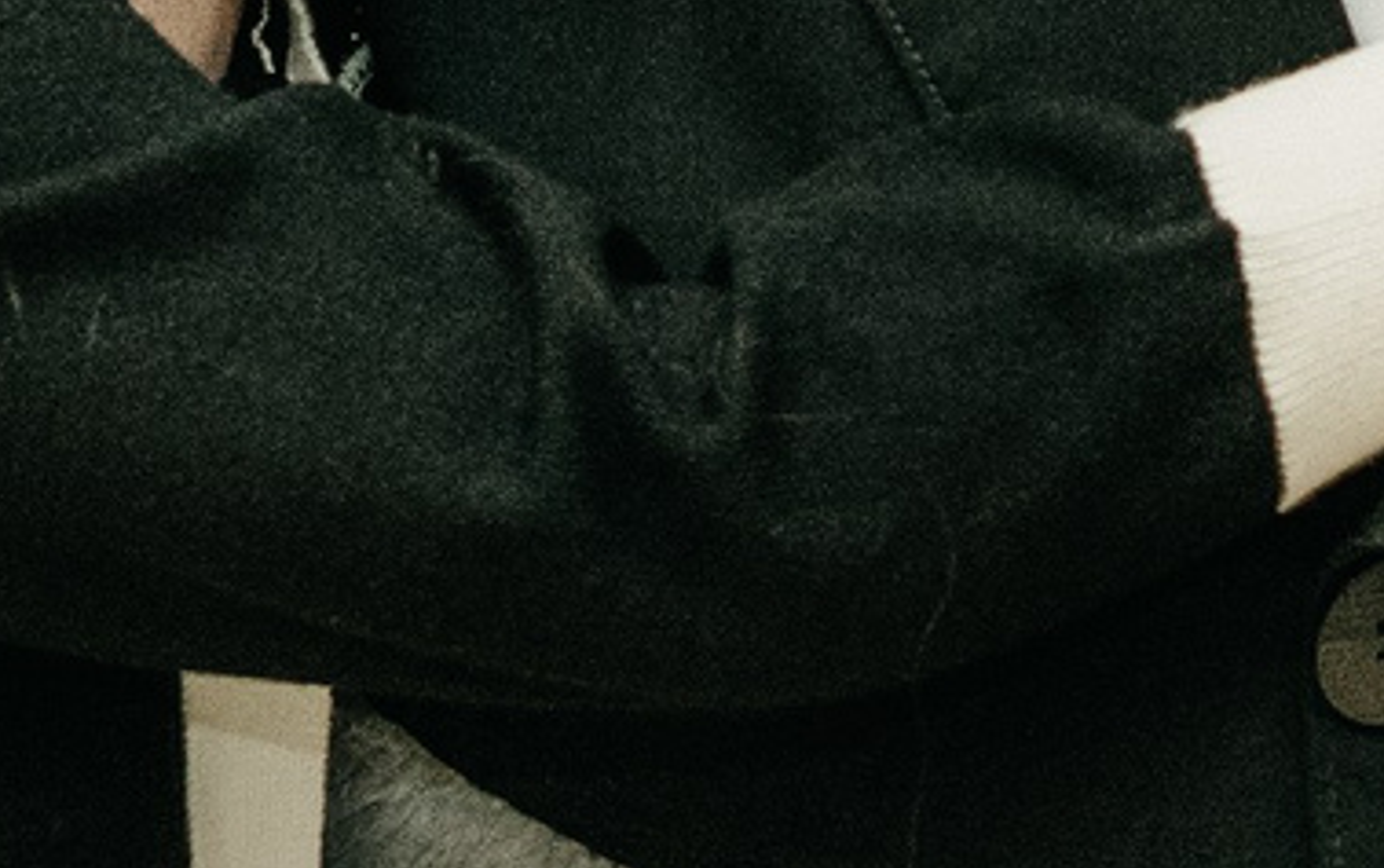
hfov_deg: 7.9
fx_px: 9967
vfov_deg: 4.8
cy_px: -1445
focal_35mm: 264
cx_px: 1127
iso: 800
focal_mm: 28
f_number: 4
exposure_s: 1/160
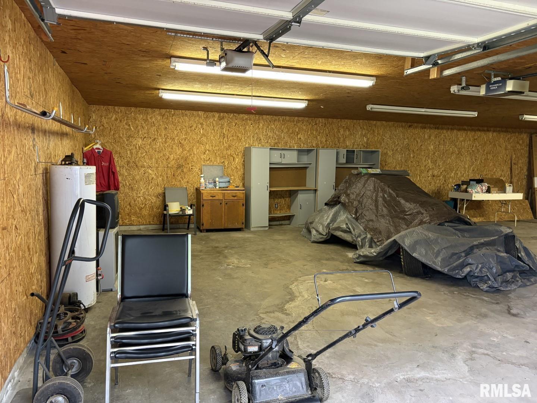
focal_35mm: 26
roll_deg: -1.4
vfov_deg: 53.1
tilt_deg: -5.1
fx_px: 403
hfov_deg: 67.3
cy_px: 202
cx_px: 268
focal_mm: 5.96
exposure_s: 1/60
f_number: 1.6
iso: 250
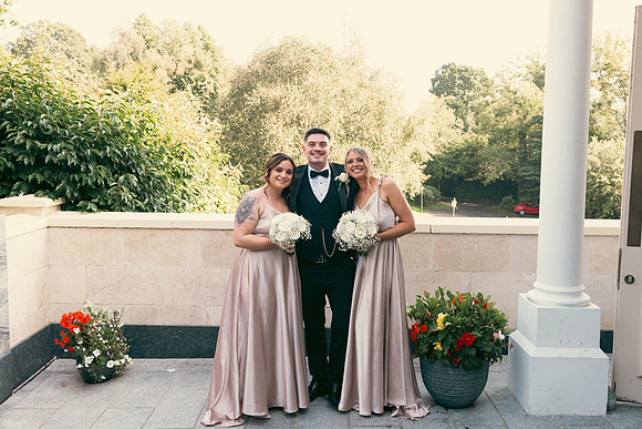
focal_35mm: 36
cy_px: 214
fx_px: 642
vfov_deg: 36.9
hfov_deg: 53.1
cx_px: 321
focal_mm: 36
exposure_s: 1/160
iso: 320
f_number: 6.3
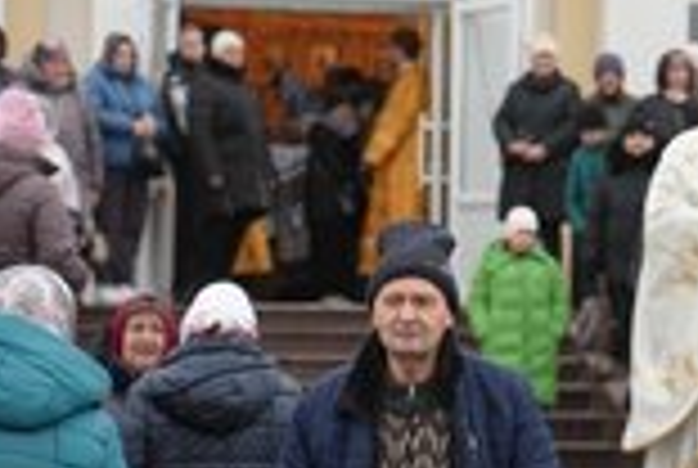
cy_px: 160
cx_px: 518
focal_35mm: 193
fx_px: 3749
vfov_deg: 7.1
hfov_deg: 10.6
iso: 500
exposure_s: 1/160
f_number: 4
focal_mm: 75
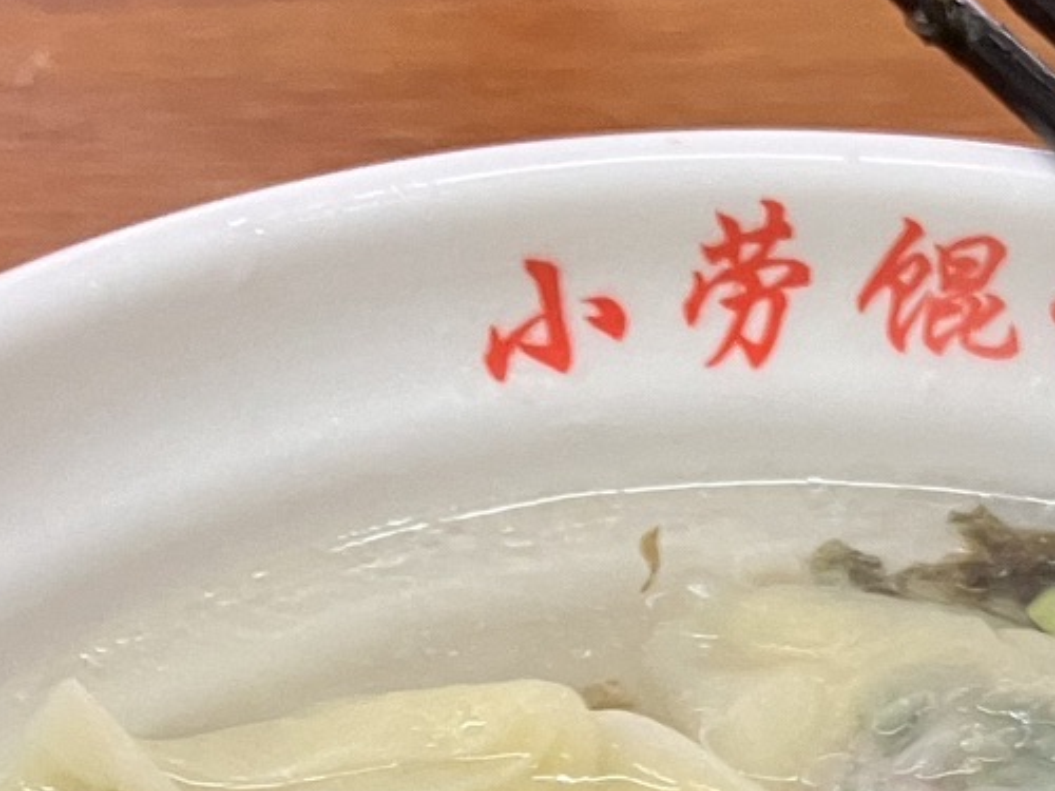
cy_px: 1413
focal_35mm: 112
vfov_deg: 12.2
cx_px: 895
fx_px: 3413
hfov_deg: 17.4
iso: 80
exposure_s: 1/50
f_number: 1.8
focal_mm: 3.99
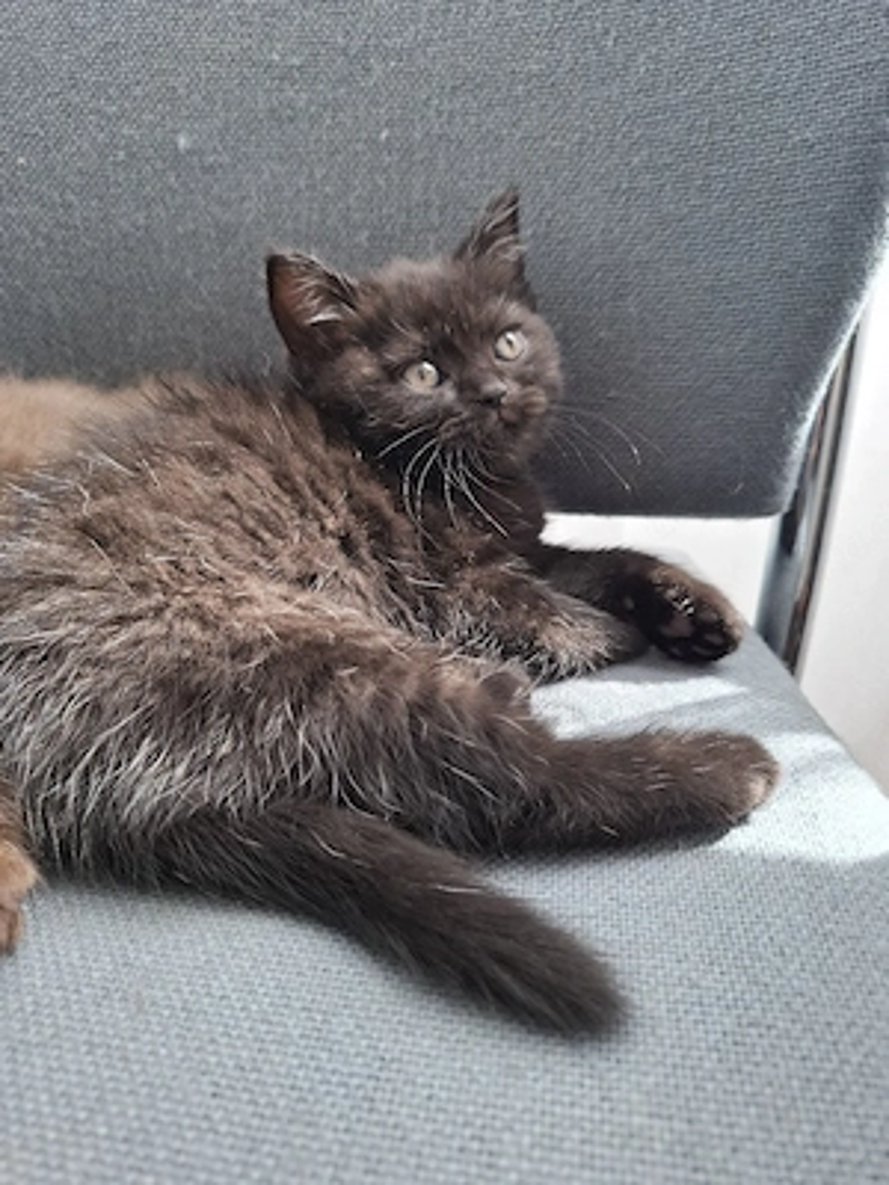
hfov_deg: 58.9
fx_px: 788
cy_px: 592
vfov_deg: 73.9
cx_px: 444
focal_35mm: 23
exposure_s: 1/100
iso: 80
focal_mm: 5.54
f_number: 1.8
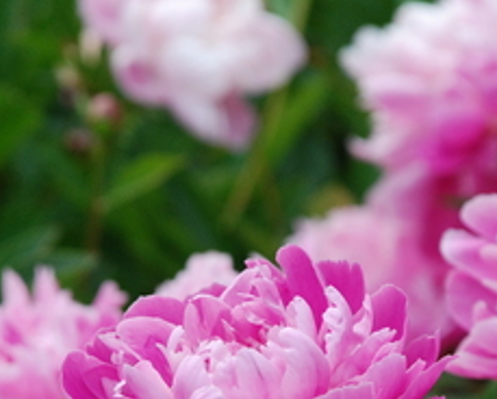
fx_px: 6558
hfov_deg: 4.3
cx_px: 251
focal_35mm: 445
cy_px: 350
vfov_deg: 3.5
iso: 500
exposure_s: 1/640
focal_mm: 135
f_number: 6.3
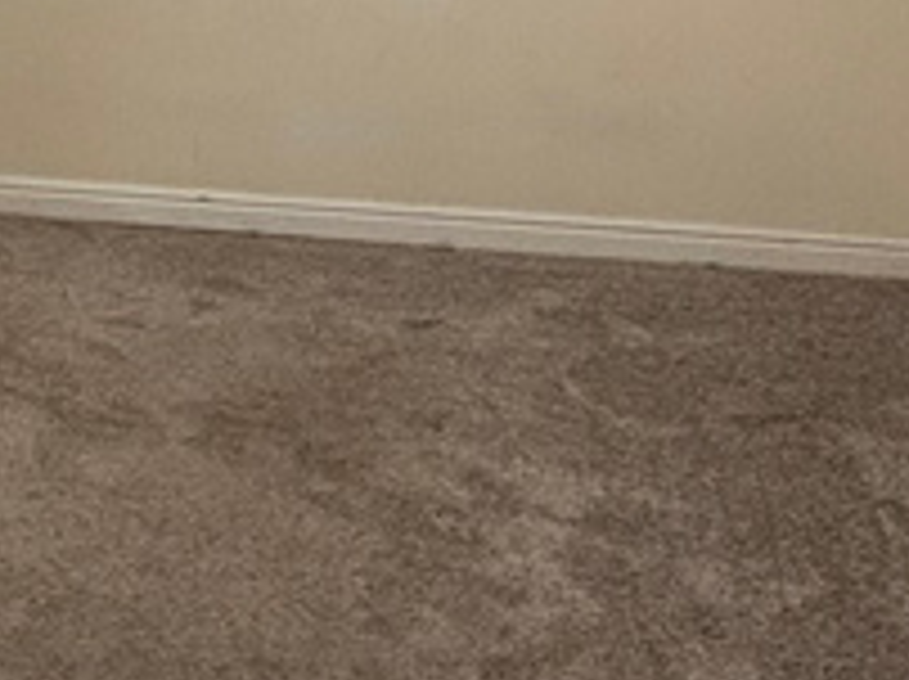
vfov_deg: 19.9
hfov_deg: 25.8
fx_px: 1862
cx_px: -40
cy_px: -50
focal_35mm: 71
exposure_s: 1/60
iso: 500
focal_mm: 2.22
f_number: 2.2
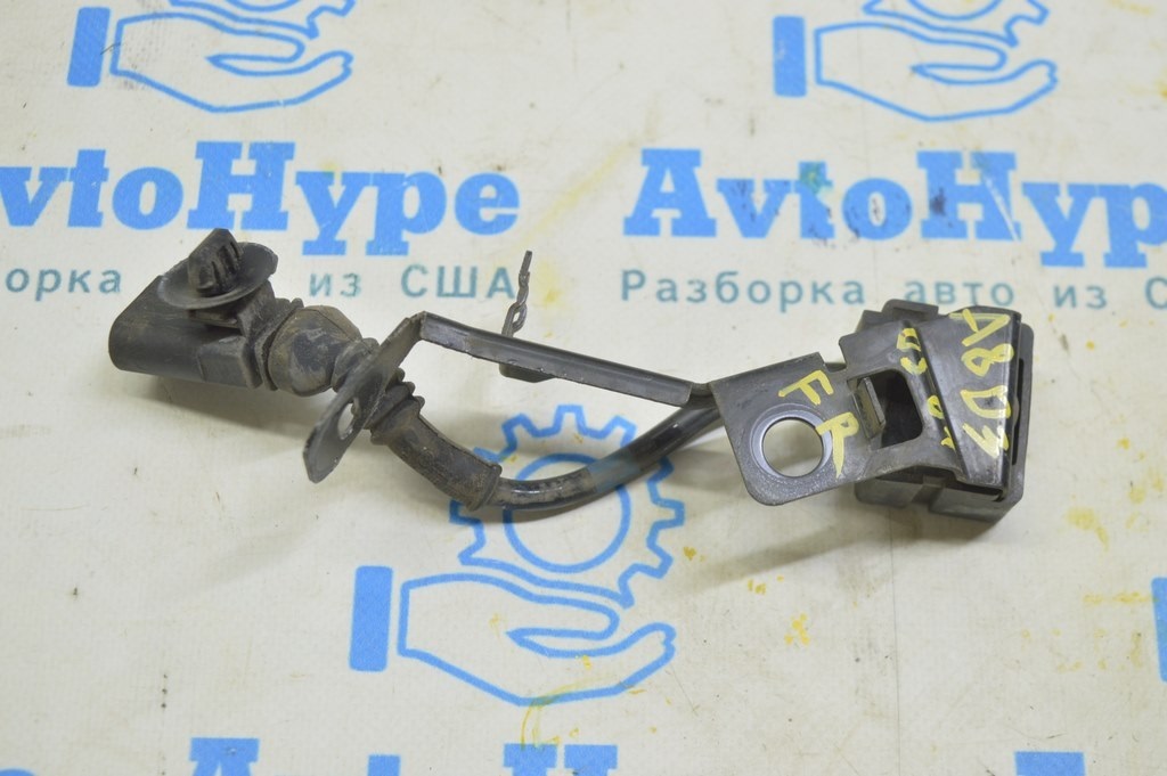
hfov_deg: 35.1
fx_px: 1846
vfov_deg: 23.7
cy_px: 388
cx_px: 584
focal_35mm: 57
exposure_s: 1/20
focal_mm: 38
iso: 400
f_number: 5.6
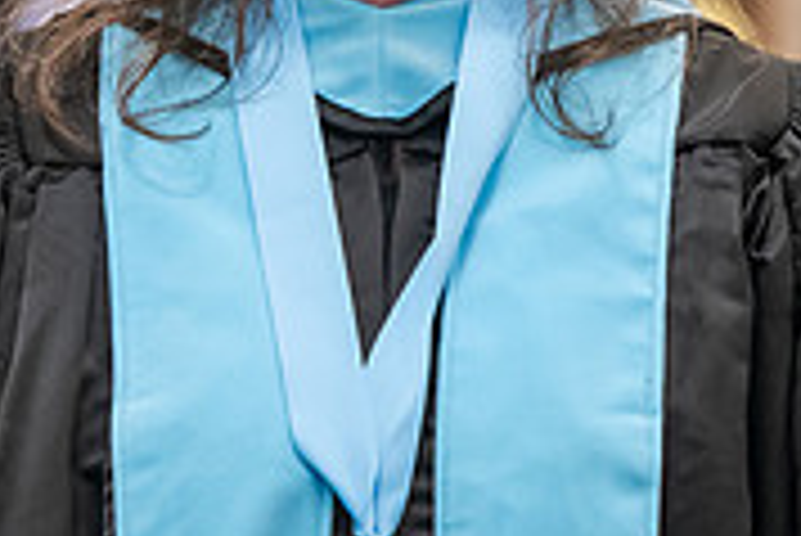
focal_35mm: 489
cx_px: 423
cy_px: -155
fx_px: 10889
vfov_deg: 2.8
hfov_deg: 4.2
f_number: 3.2
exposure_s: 1/200
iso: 2500
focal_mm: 150
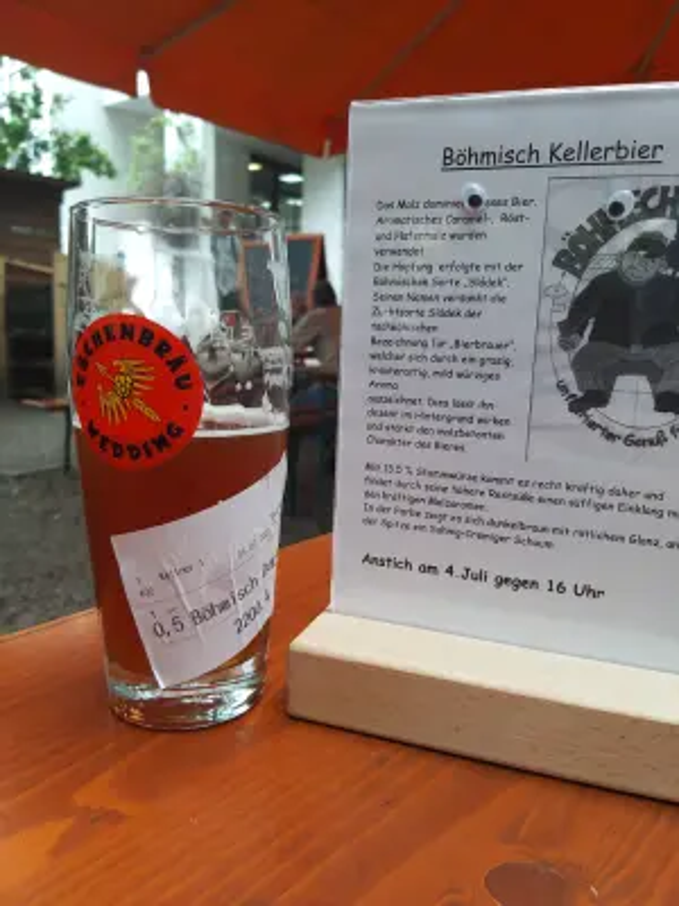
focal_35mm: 27
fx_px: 706
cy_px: 453
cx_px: 340
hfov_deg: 51.4
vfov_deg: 65.3
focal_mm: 3.93
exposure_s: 1/100
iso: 80
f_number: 1.7
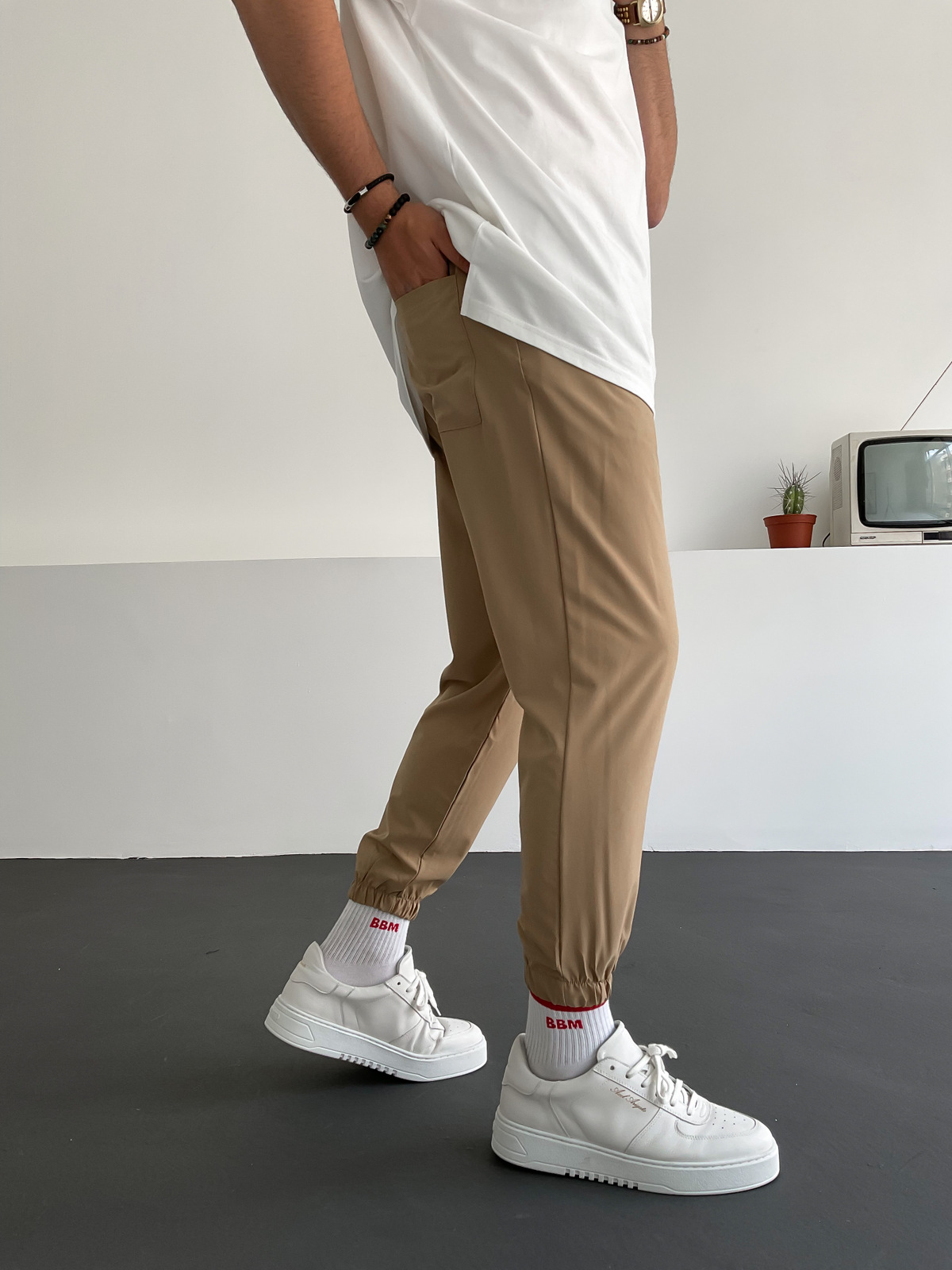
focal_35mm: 29
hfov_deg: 48.2
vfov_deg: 61.7
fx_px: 1063
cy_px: 635
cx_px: 476
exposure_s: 1/120
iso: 25
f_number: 1.8
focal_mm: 3
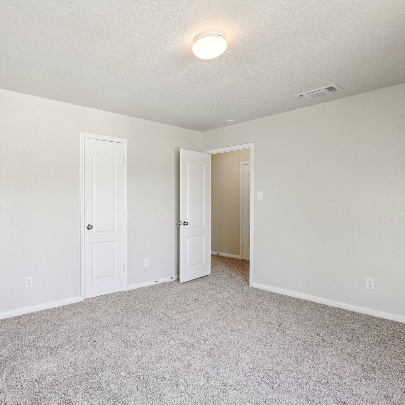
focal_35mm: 21
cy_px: 207
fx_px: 278
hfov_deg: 68.7
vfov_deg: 72.1
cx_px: 115
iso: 560
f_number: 8
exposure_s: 1/15
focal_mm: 16
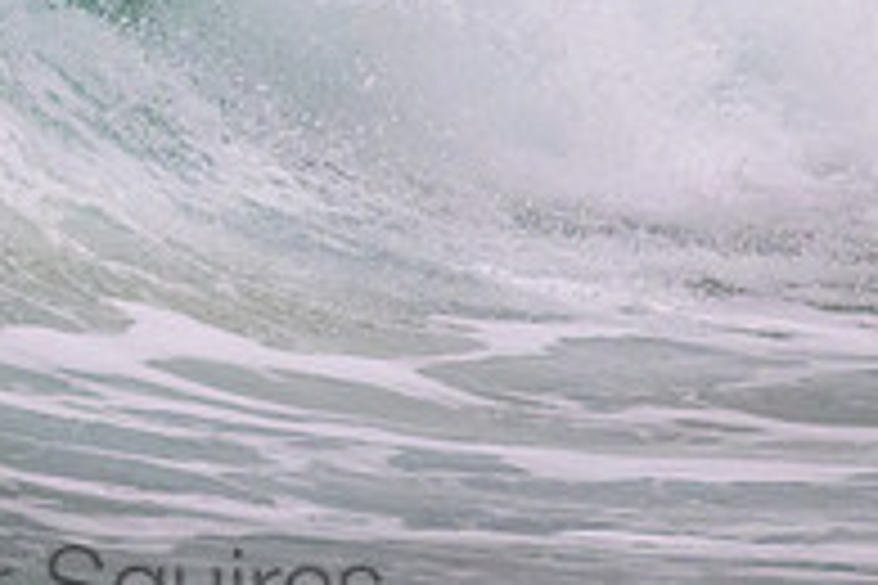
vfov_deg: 0.6
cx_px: 36
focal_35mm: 2383
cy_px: -160
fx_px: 58114
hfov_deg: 0.9
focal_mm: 800
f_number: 11
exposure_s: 1/1250
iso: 4500
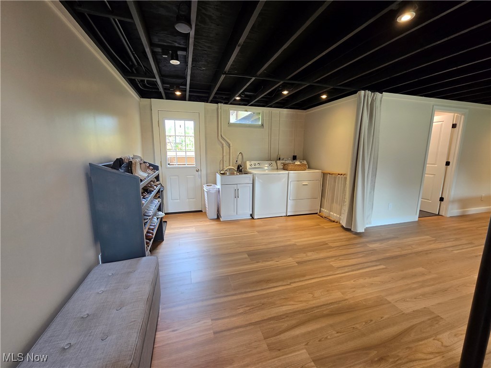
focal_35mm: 13
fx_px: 184
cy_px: 184
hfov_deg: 106.2
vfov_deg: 89.9
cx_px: 246
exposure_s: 1/60
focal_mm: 2.2
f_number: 2.2
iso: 160
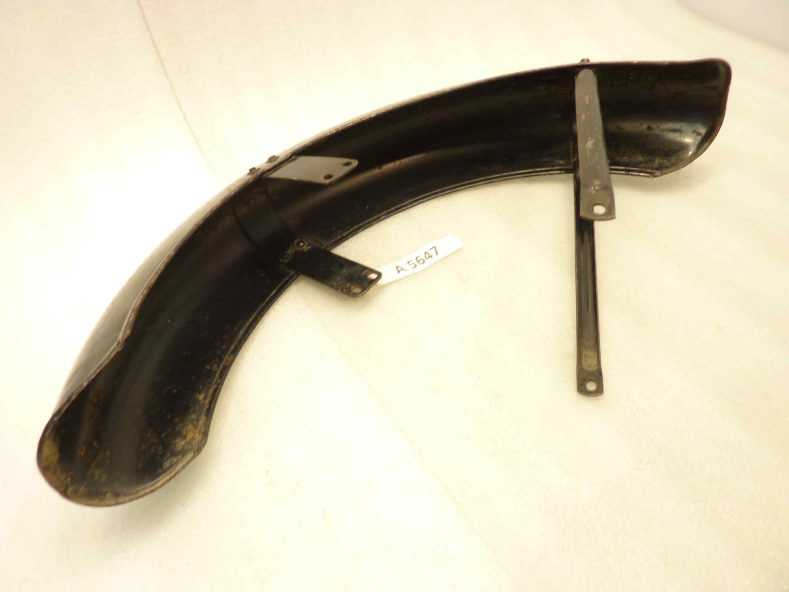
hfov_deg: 69.4
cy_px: 296
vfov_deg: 54.9
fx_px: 570
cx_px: 394
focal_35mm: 25
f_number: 3.3
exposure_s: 1/13
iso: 80
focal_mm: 4.1
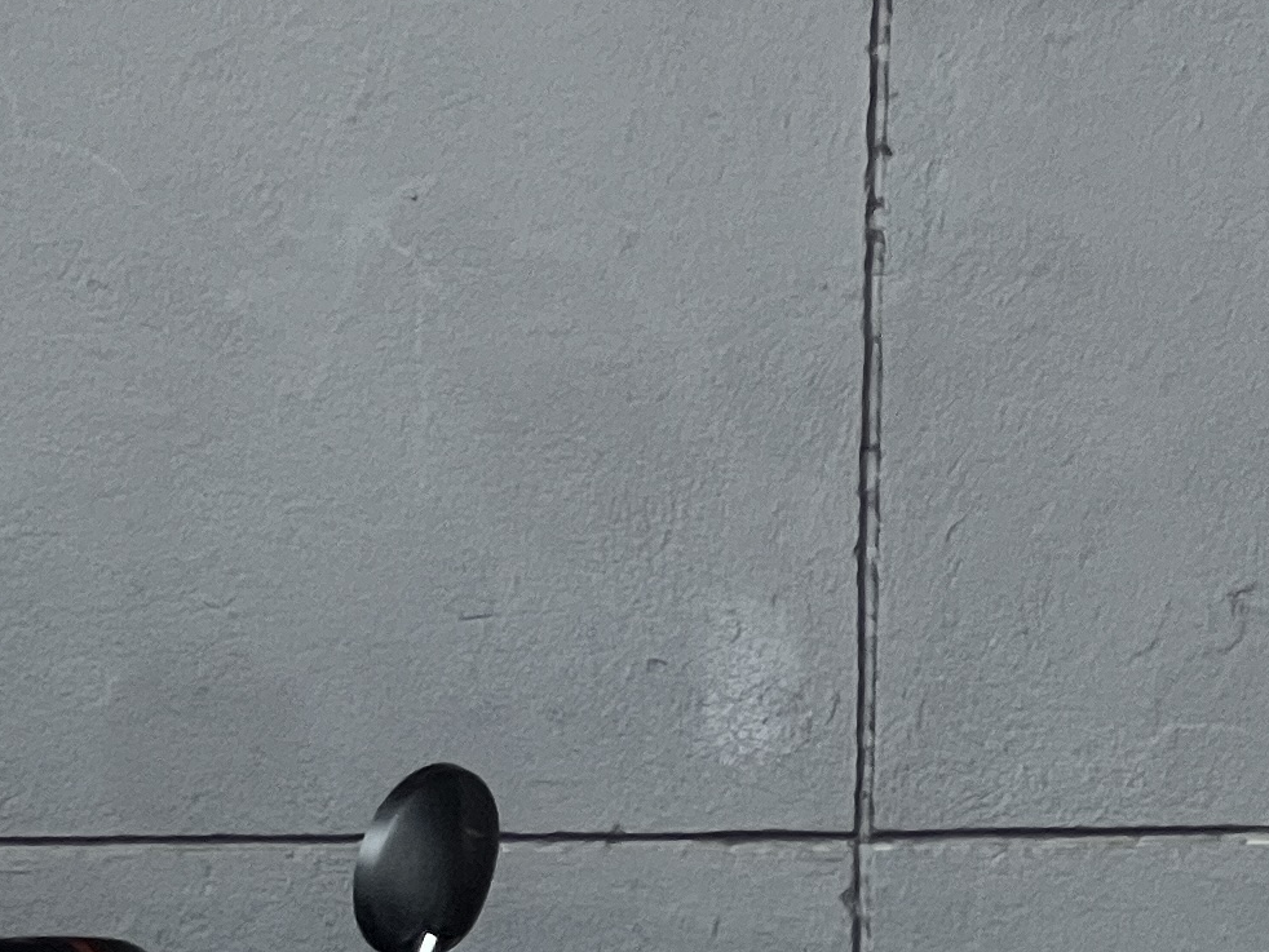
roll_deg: -0.4
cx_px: -450
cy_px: 1935
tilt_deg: -7.7
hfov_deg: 6.2
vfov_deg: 4.6
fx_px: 11587
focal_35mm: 316
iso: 100
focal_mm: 9
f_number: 2.8
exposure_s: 1/99
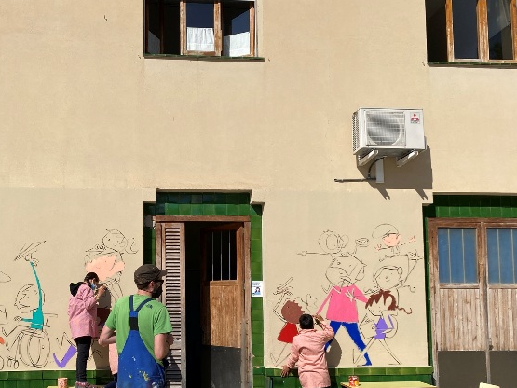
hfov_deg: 50.4
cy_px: 266
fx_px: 538
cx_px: 170
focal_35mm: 36
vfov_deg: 39.1
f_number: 1.8
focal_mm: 4.25
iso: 32
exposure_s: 1/5236
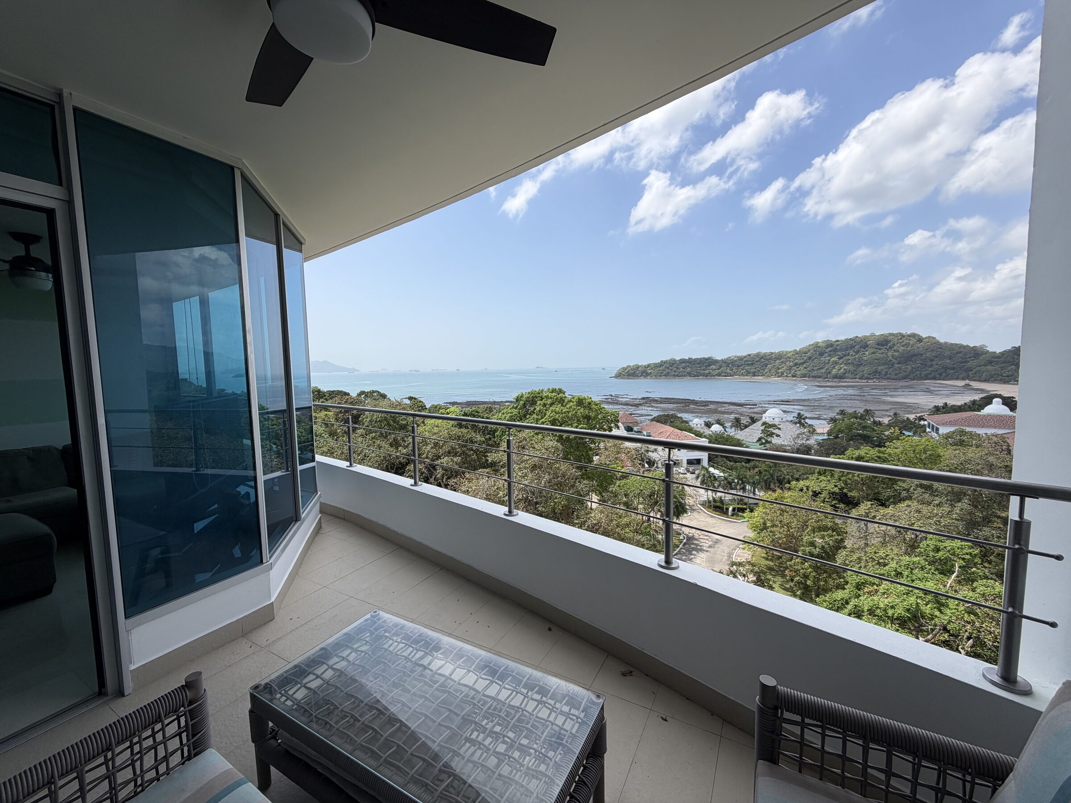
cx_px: 536
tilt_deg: -3.3
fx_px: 433
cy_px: 402
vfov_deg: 85.7
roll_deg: +1.9
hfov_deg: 102.1
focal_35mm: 14
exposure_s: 1/809
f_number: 2.2
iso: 20
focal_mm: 2.22
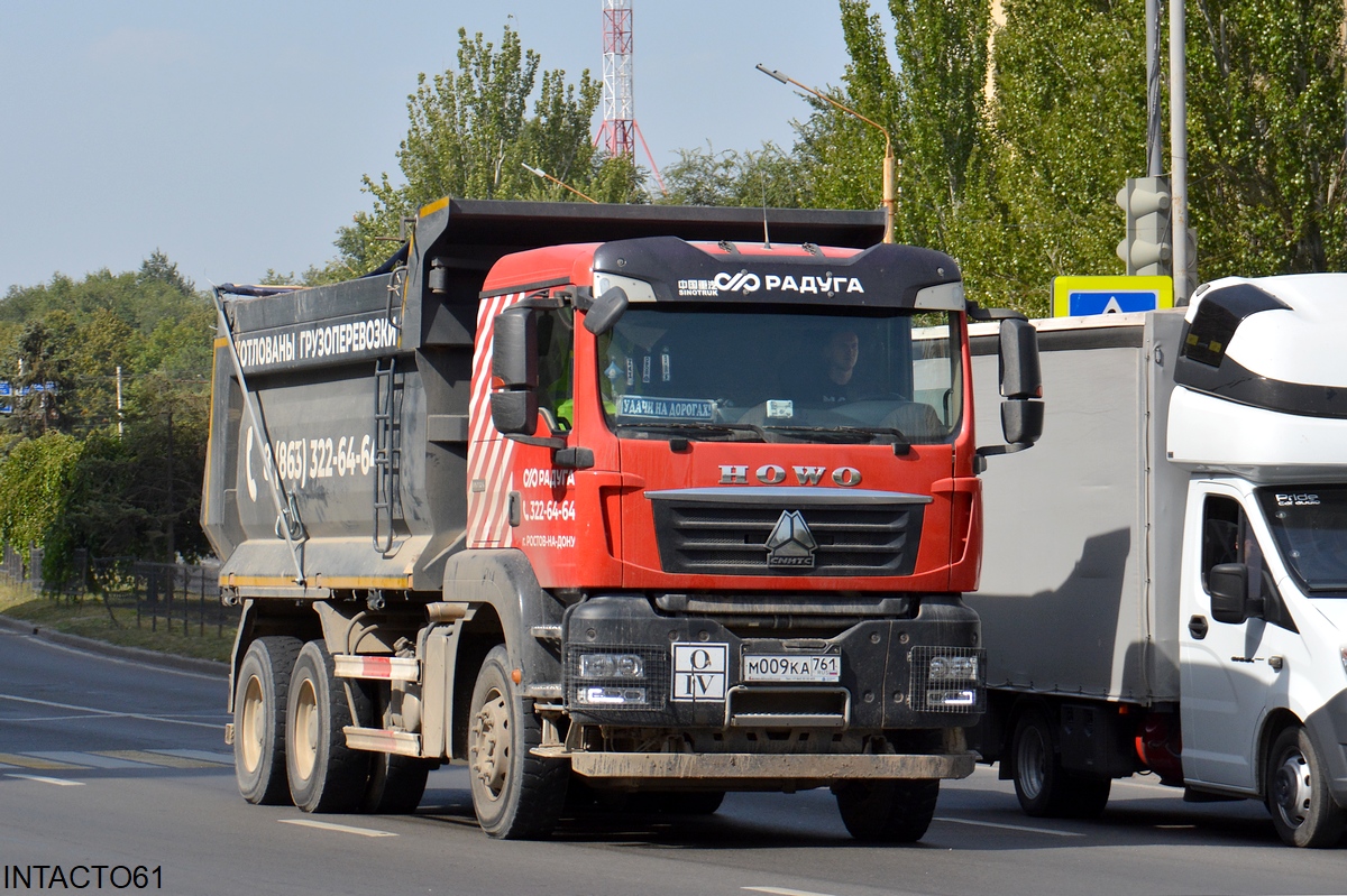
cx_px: 674
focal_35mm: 135
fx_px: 5049
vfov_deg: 10.2
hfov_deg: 15.2
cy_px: 448
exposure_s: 1/1600
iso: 400
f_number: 7.1
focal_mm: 90
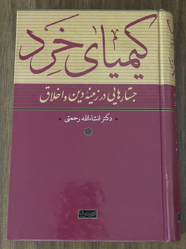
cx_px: 93
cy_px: 124
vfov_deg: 36.8
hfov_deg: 28.0
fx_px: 373
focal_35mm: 52
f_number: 2
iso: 1000
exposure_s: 1/30
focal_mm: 6
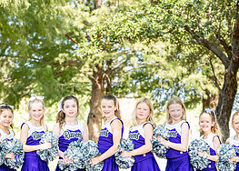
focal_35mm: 118
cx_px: 91
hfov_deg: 16.9
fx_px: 801
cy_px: 159
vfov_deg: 12.1
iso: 100
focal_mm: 50
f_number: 2.2
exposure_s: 1/400
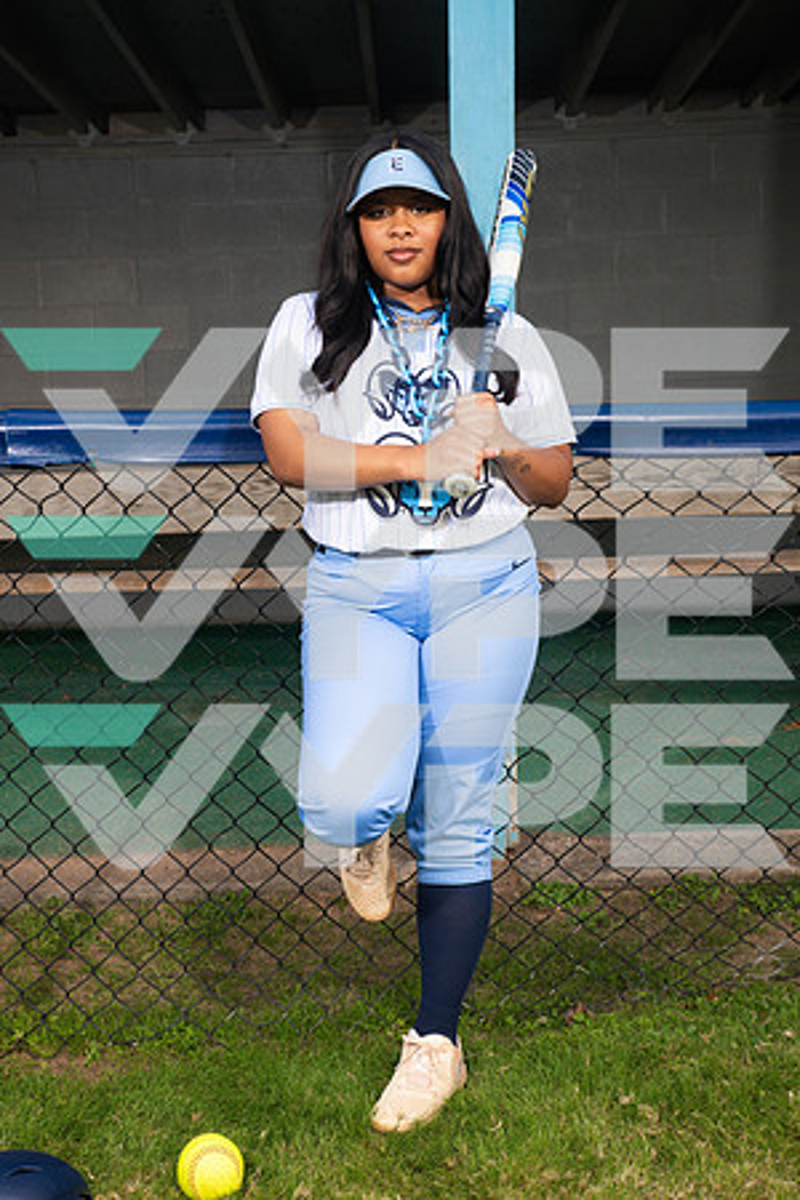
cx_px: 400
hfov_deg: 28.1
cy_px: 600
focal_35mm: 48
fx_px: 1600
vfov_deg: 41.1
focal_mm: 48
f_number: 8
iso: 160
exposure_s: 1/250
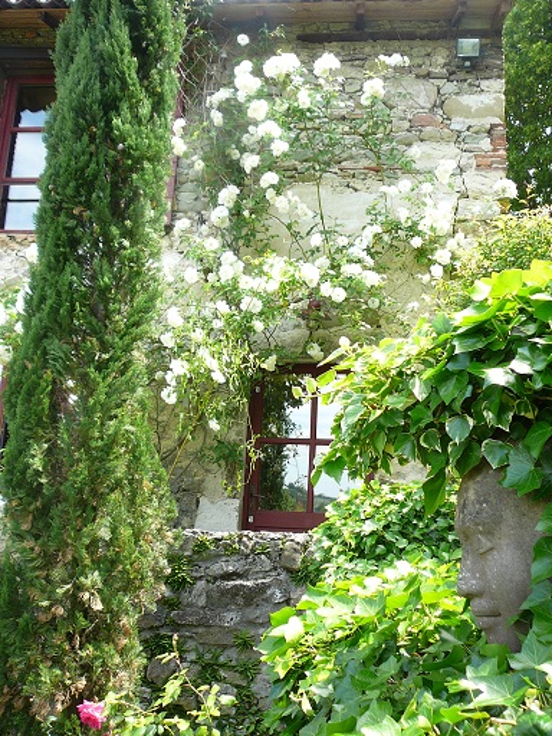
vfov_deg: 52.6
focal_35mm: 35
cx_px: 276
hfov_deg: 40.7
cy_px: 368
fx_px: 744
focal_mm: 5.2
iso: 80
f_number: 2.8
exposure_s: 1/160
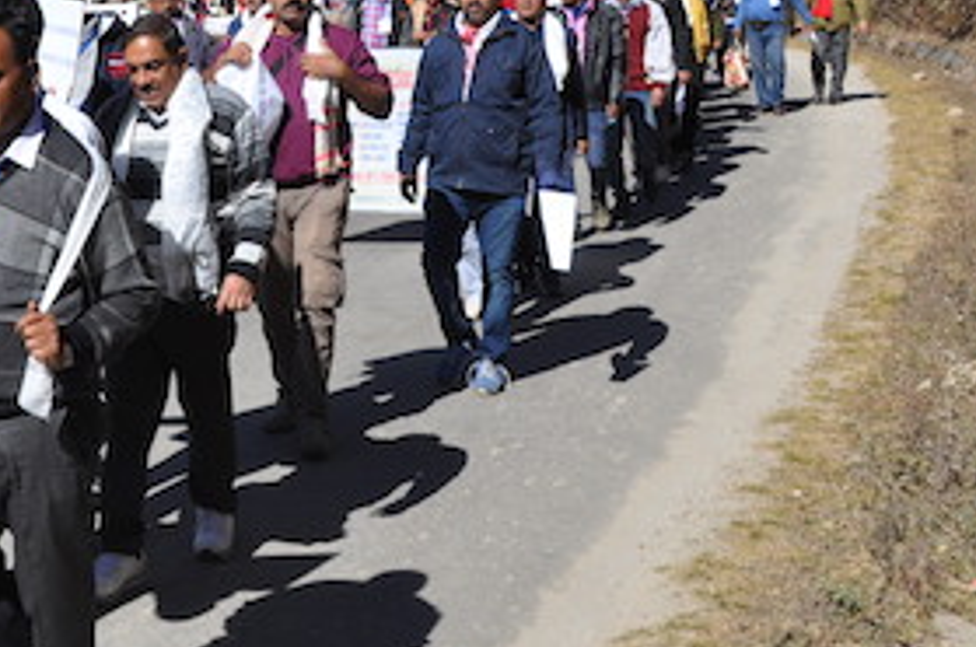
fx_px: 1922
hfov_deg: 27.9
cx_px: 199
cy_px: 121
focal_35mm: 71
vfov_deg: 18.9
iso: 320
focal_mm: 24
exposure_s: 1/500
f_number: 11
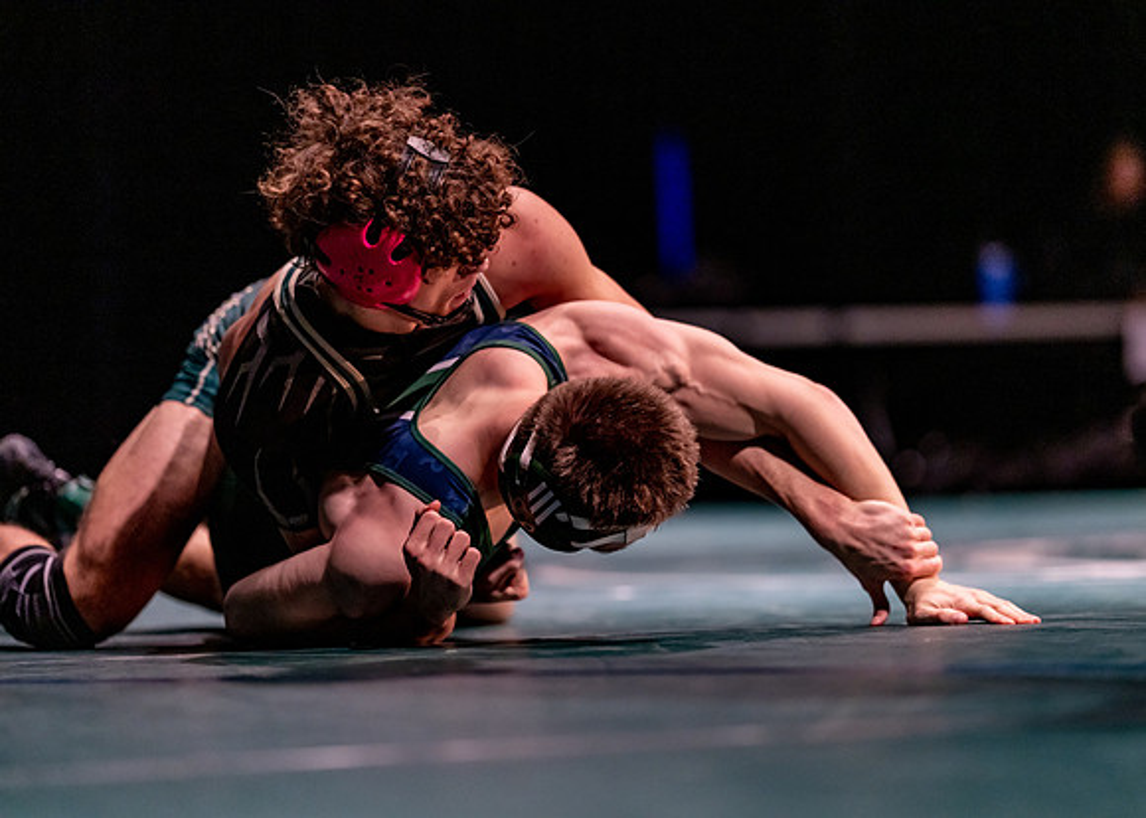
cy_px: 409
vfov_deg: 10.2
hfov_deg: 14.2
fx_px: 4603
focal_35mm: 141
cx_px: 573
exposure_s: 1/640
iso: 2000
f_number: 1.8
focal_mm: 135
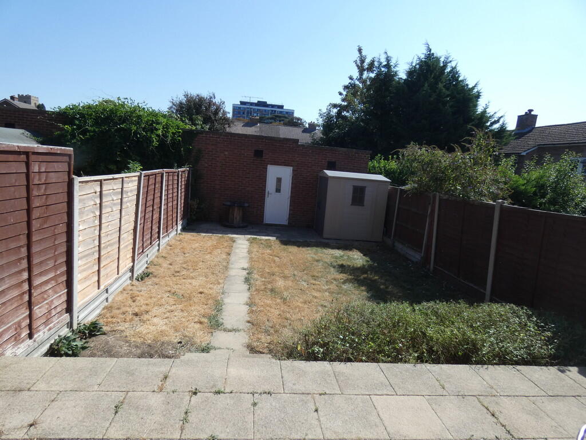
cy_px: 220
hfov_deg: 81.7
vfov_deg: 66.0
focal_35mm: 20
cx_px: 293
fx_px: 339
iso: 80
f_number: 3.2
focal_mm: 3.6
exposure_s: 1/1000
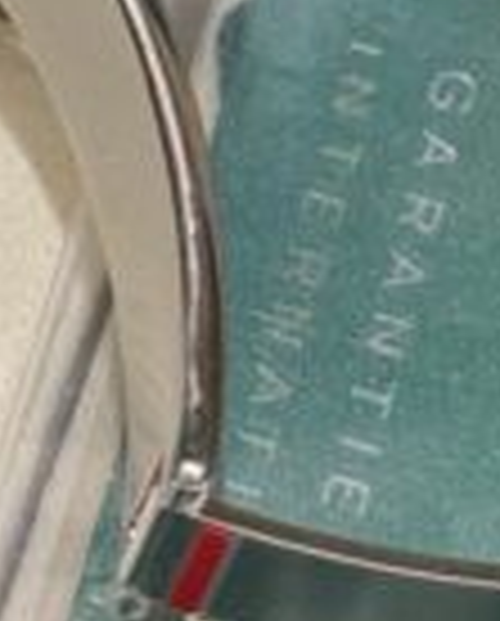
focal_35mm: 271
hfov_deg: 5.7
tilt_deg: -61.5
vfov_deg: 7.1
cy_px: -126
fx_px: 4996
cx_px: -135
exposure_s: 1/36
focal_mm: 6.76
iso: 400
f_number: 1.78
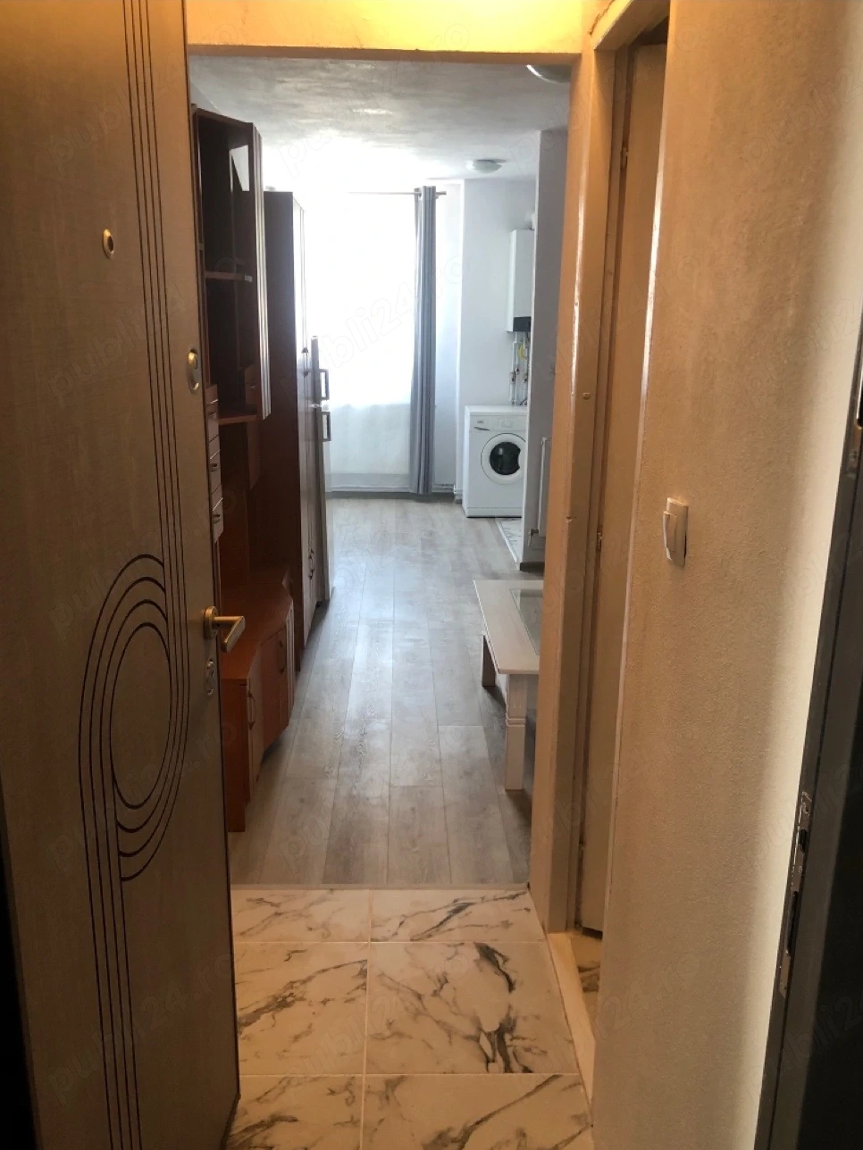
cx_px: 432
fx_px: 964
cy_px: 595
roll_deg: -0.8
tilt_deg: -16.7
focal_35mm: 29
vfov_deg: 61.6
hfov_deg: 48.2
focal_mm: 4
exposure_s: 1/15
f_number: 1.8
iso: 40
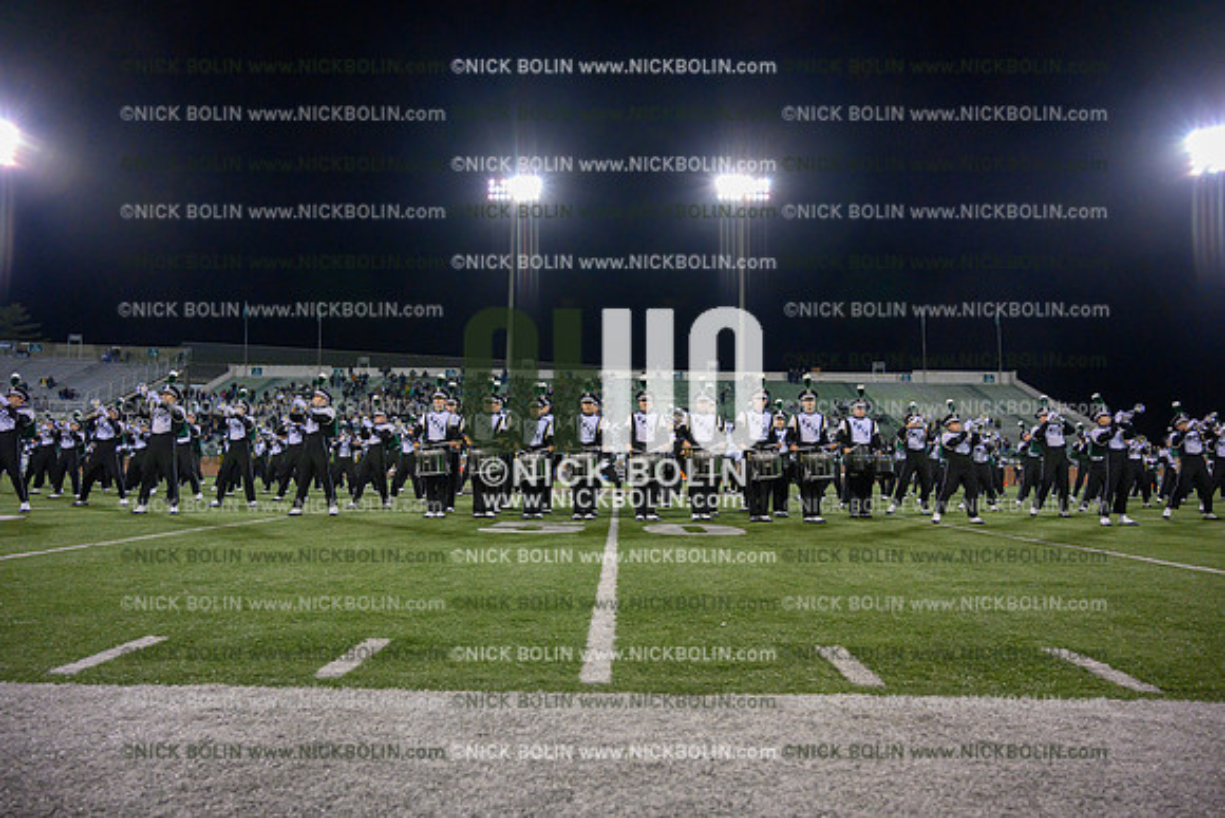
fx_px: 817
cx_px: 612
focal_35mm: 24
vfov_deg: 53.2
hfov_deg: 73.7
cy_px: 409
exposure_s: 1/1000
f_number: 4
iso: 5000
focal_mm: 24
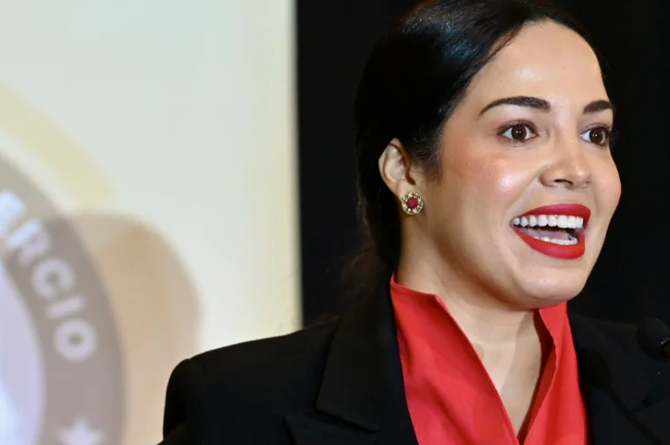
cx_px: 381
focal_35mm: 451
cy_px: 475
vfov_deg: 3.0
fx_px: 8384
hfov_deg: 4.6
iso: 2000
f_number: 3.2
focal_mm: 170
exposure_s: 1/160
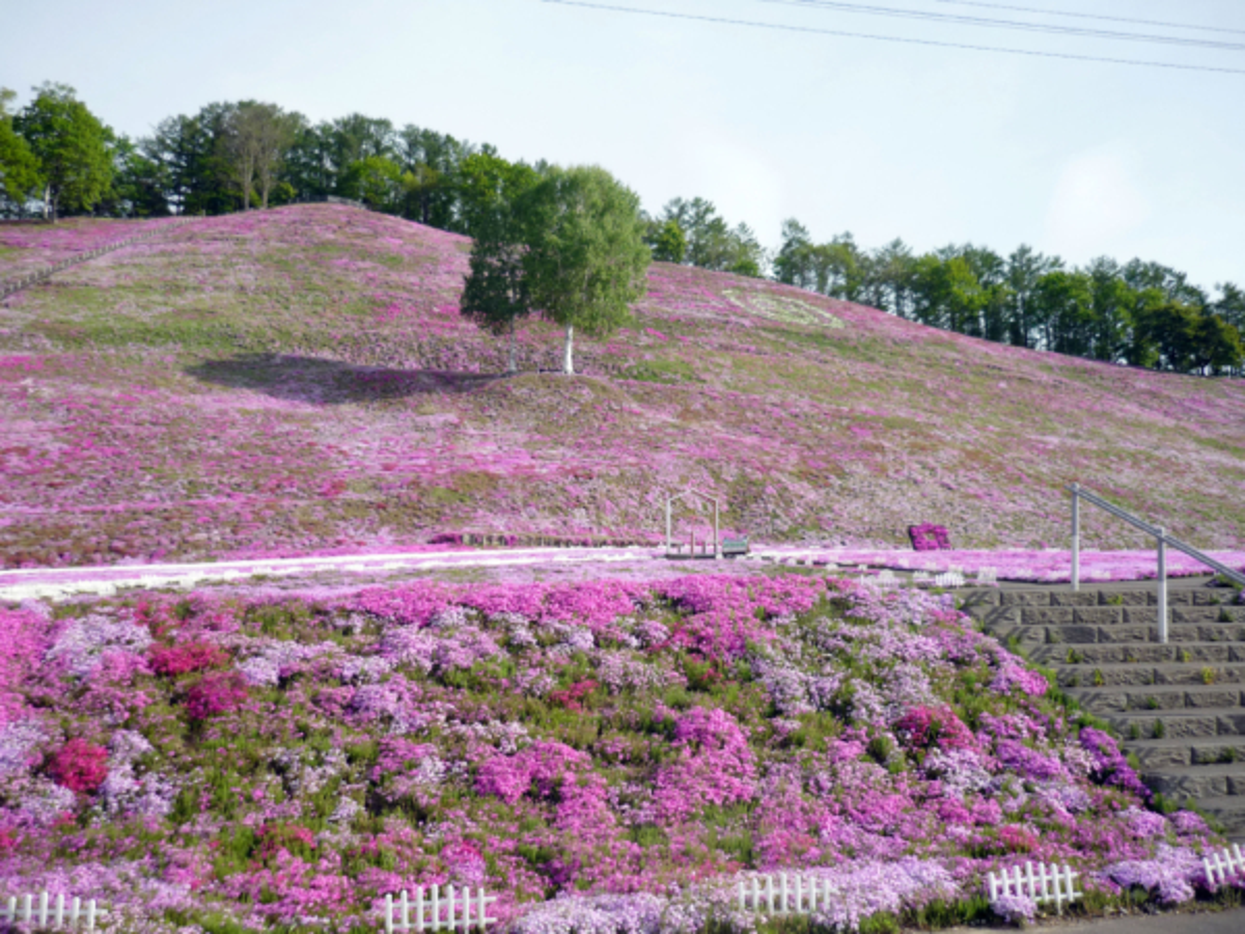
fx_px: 1187
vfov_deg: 42.9
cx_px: 622
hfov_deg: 55.4
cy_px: 467
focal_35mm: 33
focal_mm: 5.5
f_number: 8
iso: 100
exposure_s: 1/125
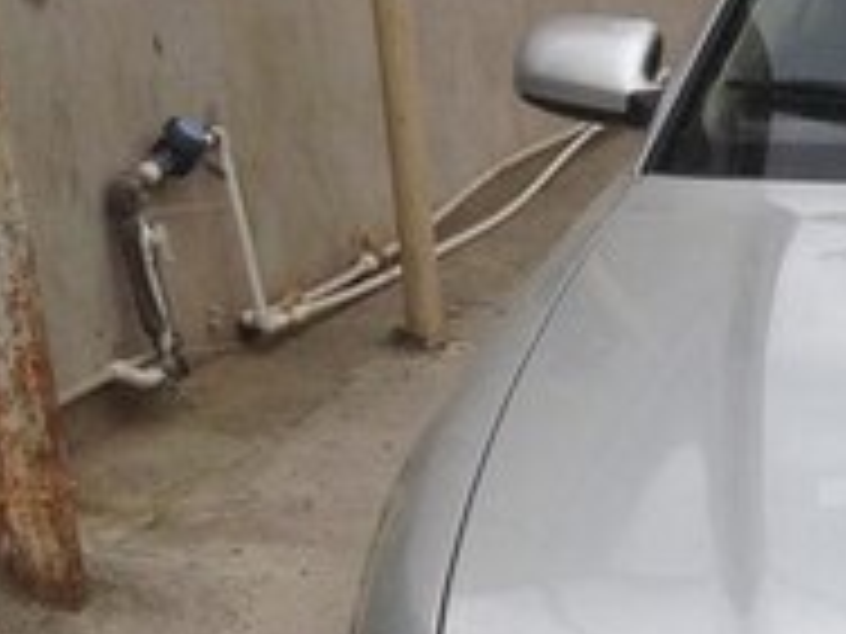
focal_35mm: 116
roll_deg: -1.3
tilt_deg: -15.9
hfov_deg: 15.6
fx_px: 2835
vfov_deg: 12.7
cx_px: 1278
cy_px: 546
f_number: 2.4
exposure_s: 1/281
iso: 50
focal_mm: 4.12
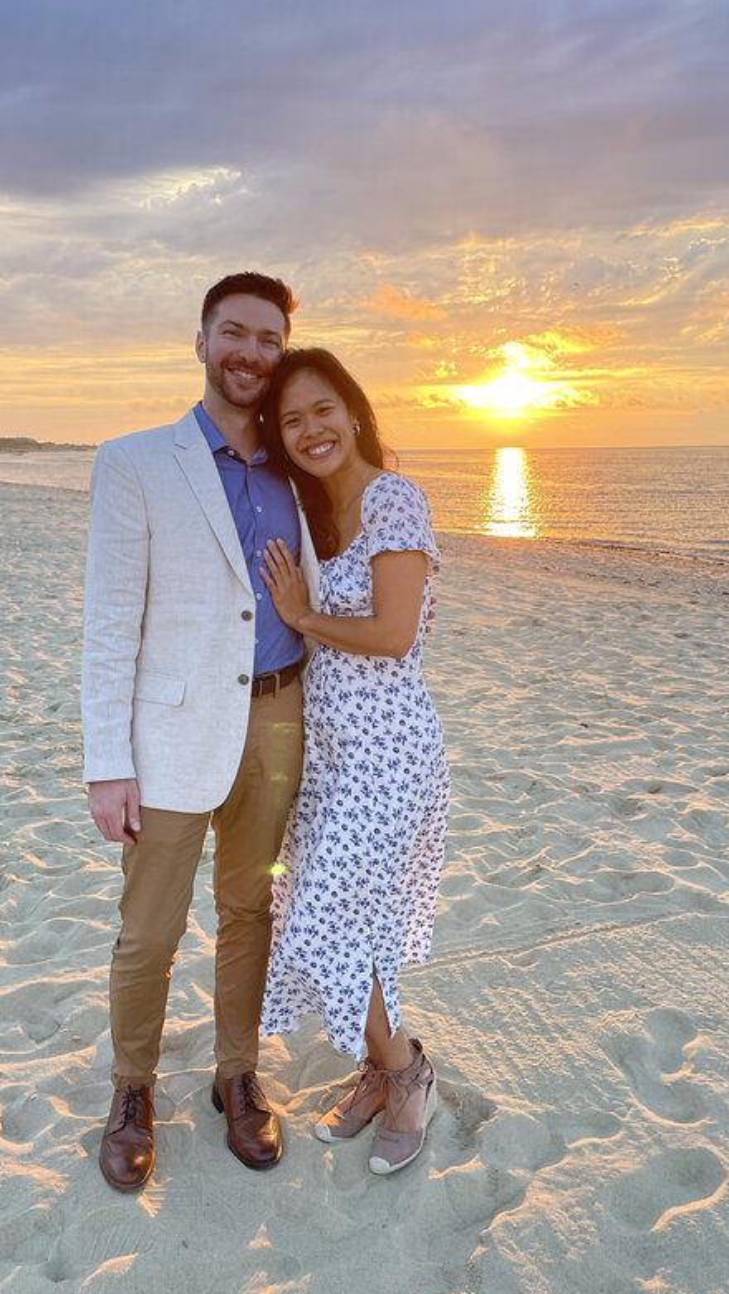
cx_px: 391
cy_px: 638
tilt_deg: -9.5
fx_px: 995
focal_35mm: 29
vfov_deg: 66.0
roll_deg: +1.3
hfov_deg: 40.2
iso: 32
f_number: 1.6
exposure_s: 1/264
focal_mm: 4.2
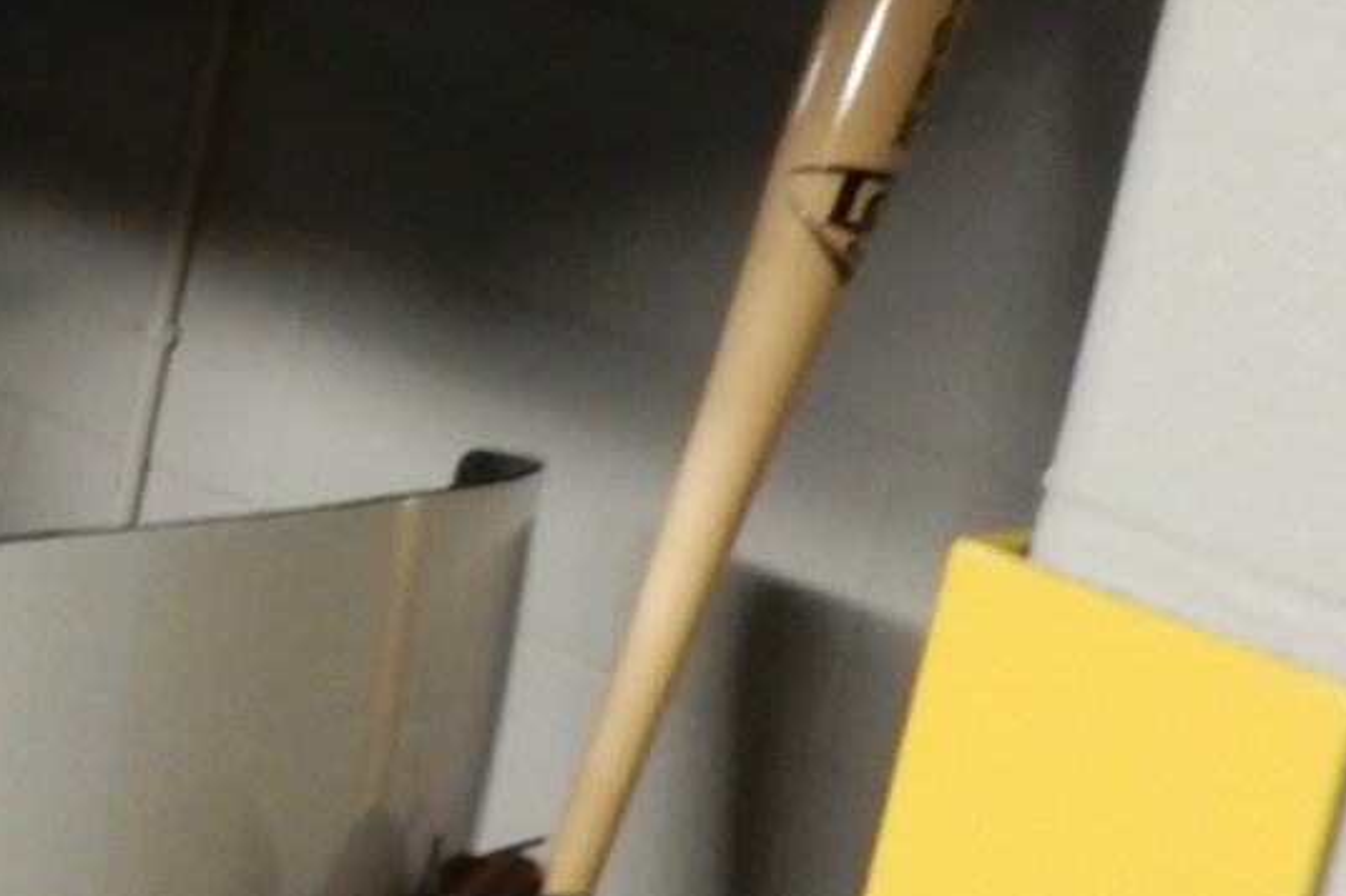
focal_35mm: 84
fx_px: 3140
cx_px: -732
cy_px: 54
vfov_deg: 16.0
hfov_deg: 20.4
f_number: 3.7
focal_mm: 4.5
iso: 400
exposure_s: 1/15
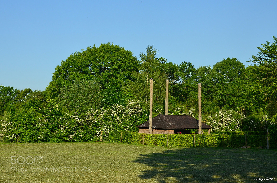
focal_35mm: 60
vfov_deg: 22.5
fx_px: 461
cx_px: 138
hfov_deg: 33.5
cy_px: 92
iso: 200
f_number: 10
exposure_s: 1/320
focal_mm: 40
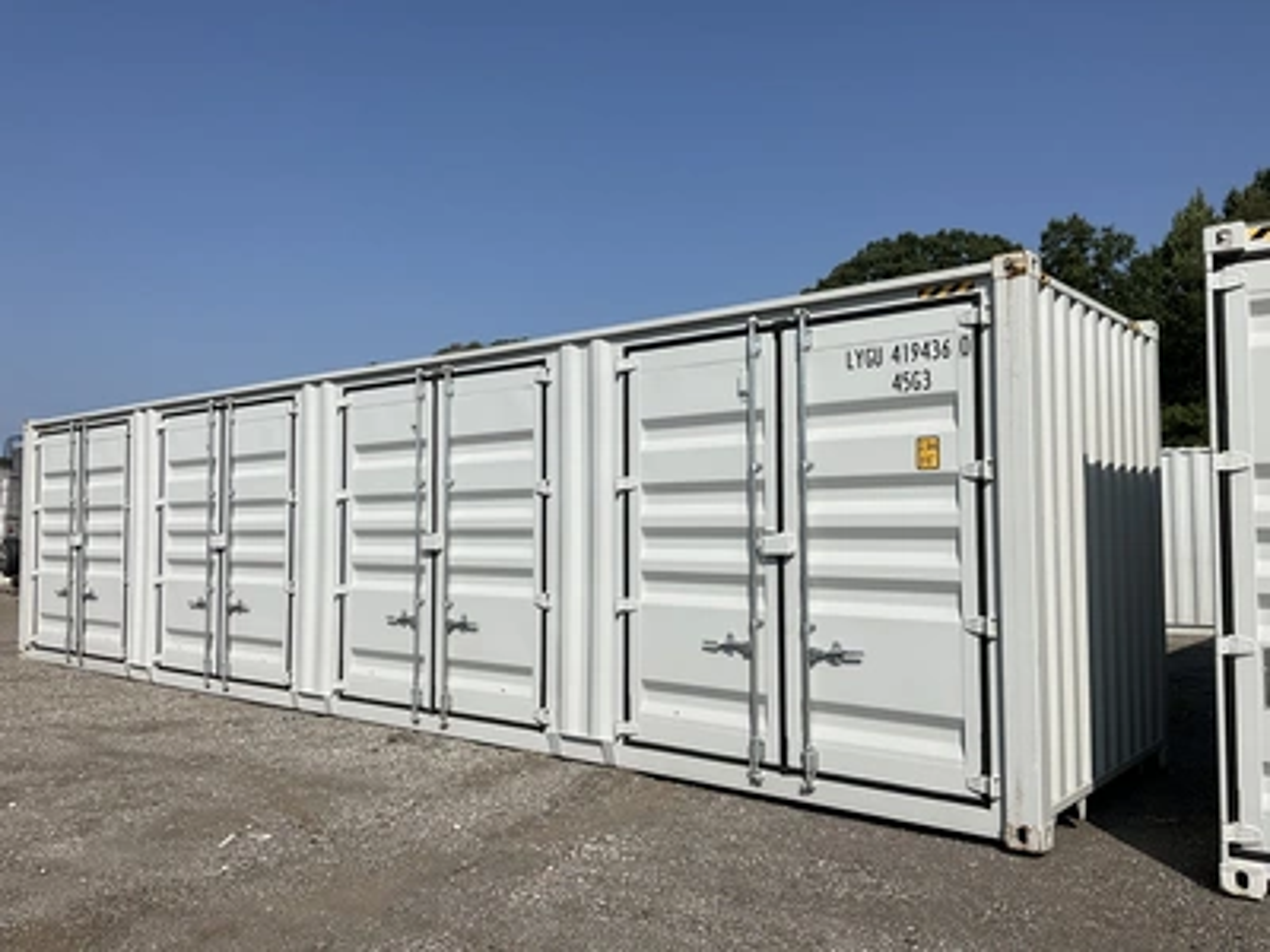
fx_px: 1064
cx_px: 635
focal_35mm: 29
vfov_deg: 48.2
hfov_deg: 61.7
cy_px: 476
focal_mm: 3
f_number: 1.8
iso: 25
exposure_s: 1/4405
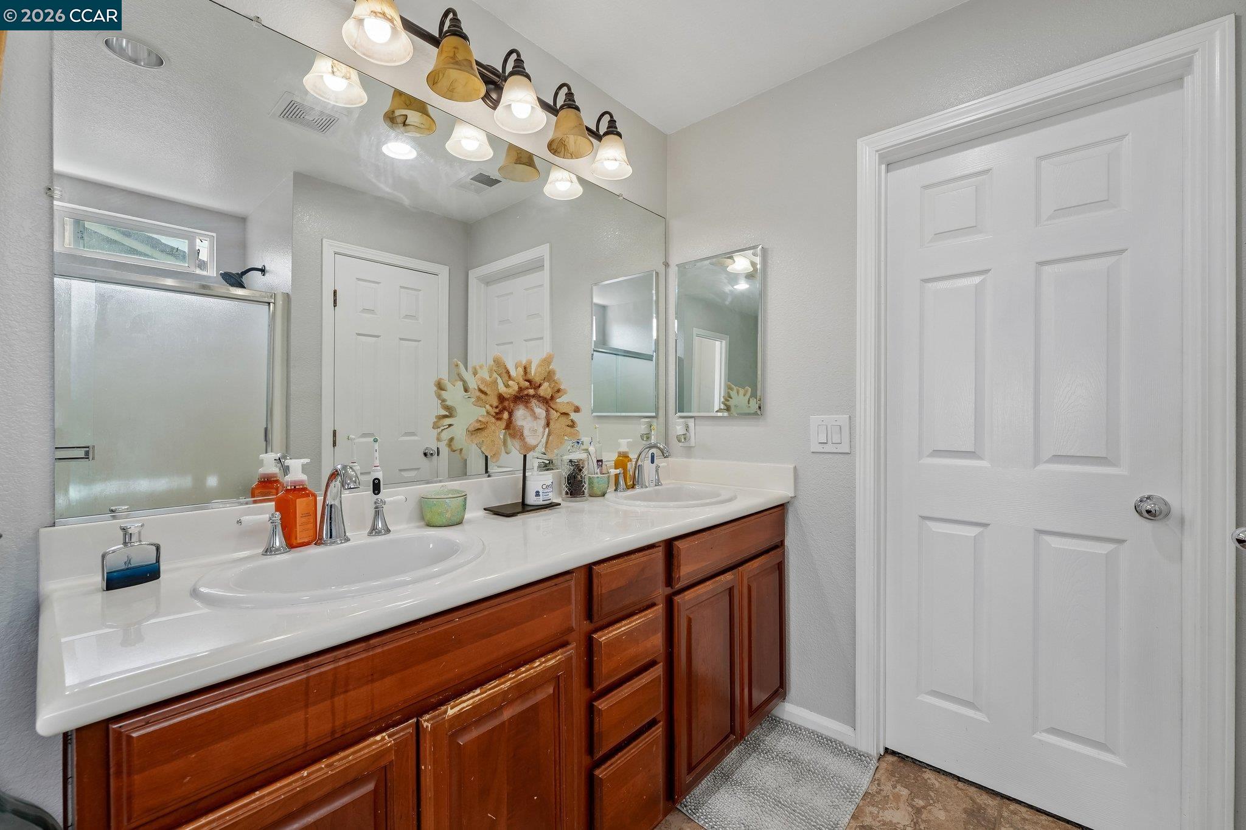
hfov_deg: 104.3
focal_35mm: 14
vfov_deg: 81.2
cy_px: 415
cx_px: 623
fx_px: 484
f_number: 9
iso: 640
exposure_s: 1/25
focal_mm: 14
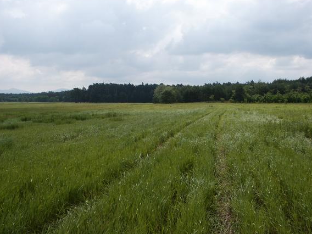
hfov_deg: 50.1
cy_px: 116
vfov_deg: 38.7
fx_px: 333
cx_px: 160
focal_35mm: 37
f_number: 6.7
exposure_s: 1/350
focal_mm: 7.2
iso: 64
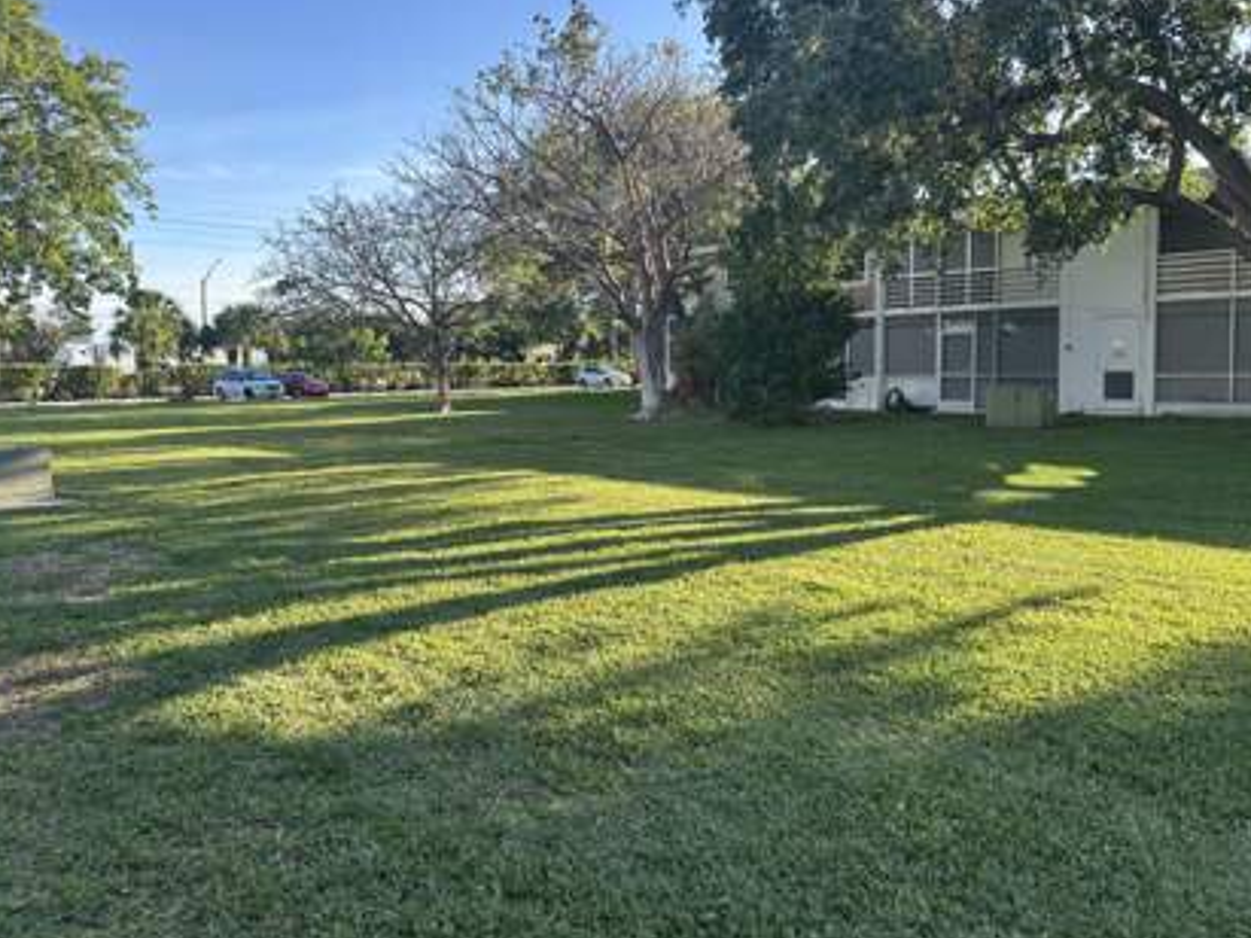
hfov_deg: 63.4
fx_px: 1012
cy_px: 437
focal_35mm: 28
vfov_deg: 49.7
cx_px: 597
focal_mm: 6.86
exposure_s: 1/1072
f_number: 1.78
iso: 80
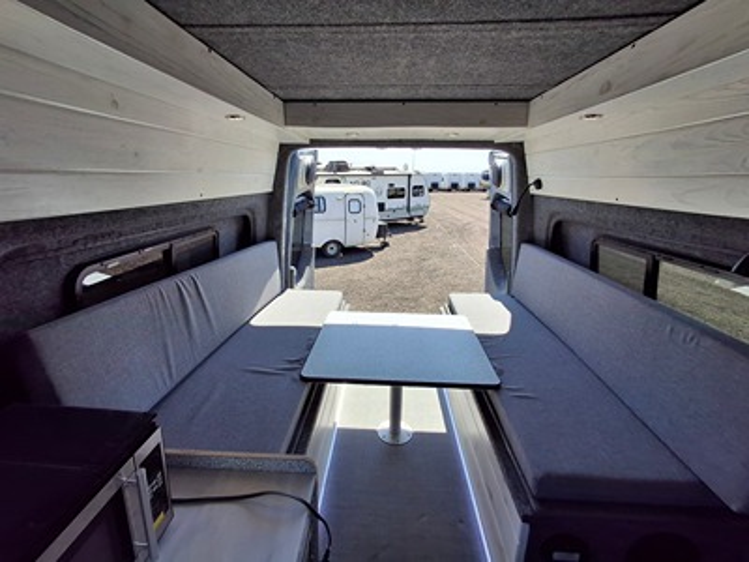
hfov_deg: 94.5
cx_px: 374
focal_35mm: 16
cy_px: 281
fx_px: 346
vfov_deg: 78.1
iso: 40
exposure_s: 1/848
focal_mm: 1.64
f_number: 2.2
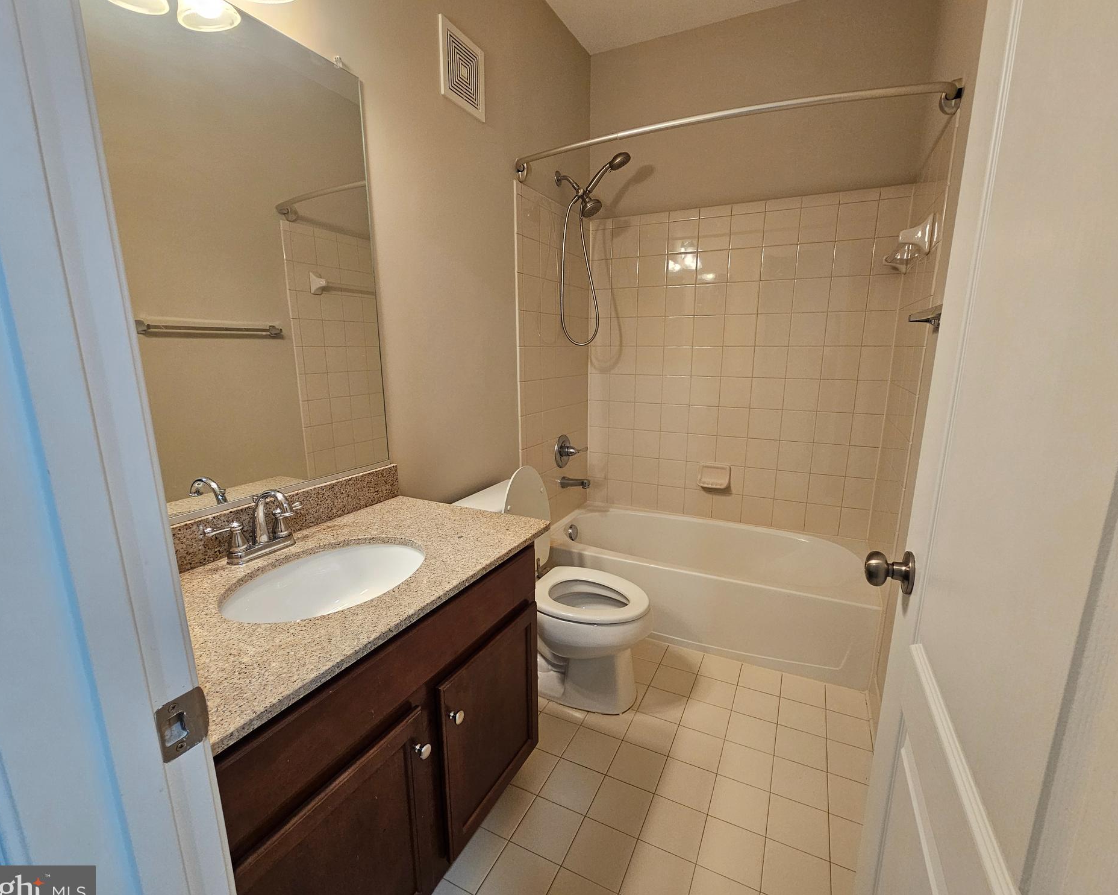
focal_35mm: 14
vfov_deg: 88.0
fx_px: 463
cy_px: 452
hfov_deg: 100.7
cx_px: 562
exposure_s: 1/60
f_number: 2.2
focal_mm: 2.2
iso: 250
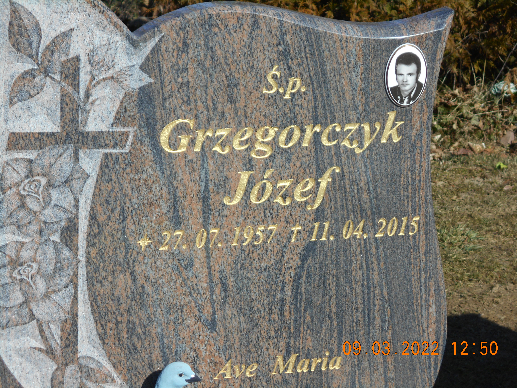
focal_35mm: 99
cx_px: 258
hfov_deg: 19.8
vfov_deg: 14.9
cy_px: 194
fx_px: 1479
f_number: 5.5
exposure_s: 1/400
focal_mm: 17.6
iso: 80
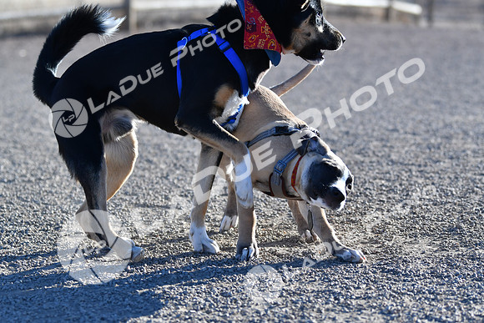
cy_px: 162
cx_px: 242
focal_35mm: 105
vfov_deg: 13.0
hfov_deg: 19.5
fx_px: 1412
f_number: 2.8
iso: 360
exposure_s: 1/4000
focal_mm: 70
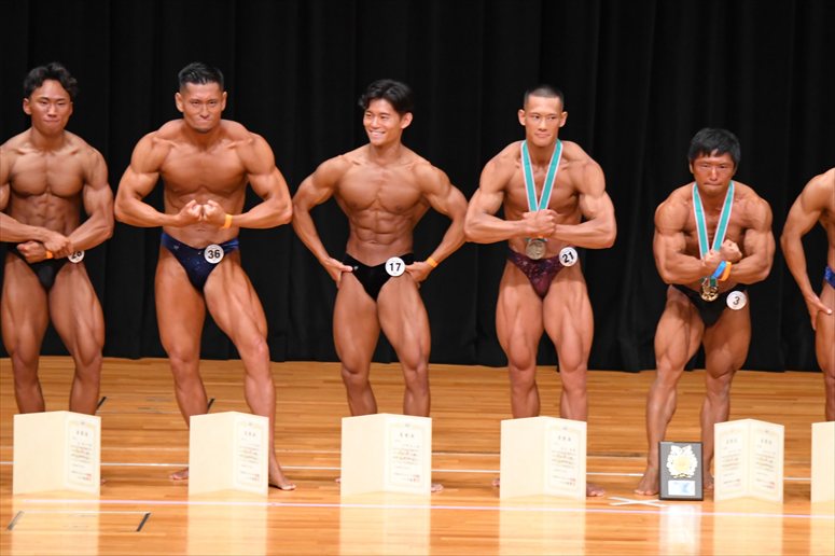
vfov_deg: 5.7
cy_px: 278
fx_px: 5564
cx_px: 418
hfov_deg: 8.6
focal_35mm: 240
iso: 4000
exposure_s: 1/400
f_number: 5.6
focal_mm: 160
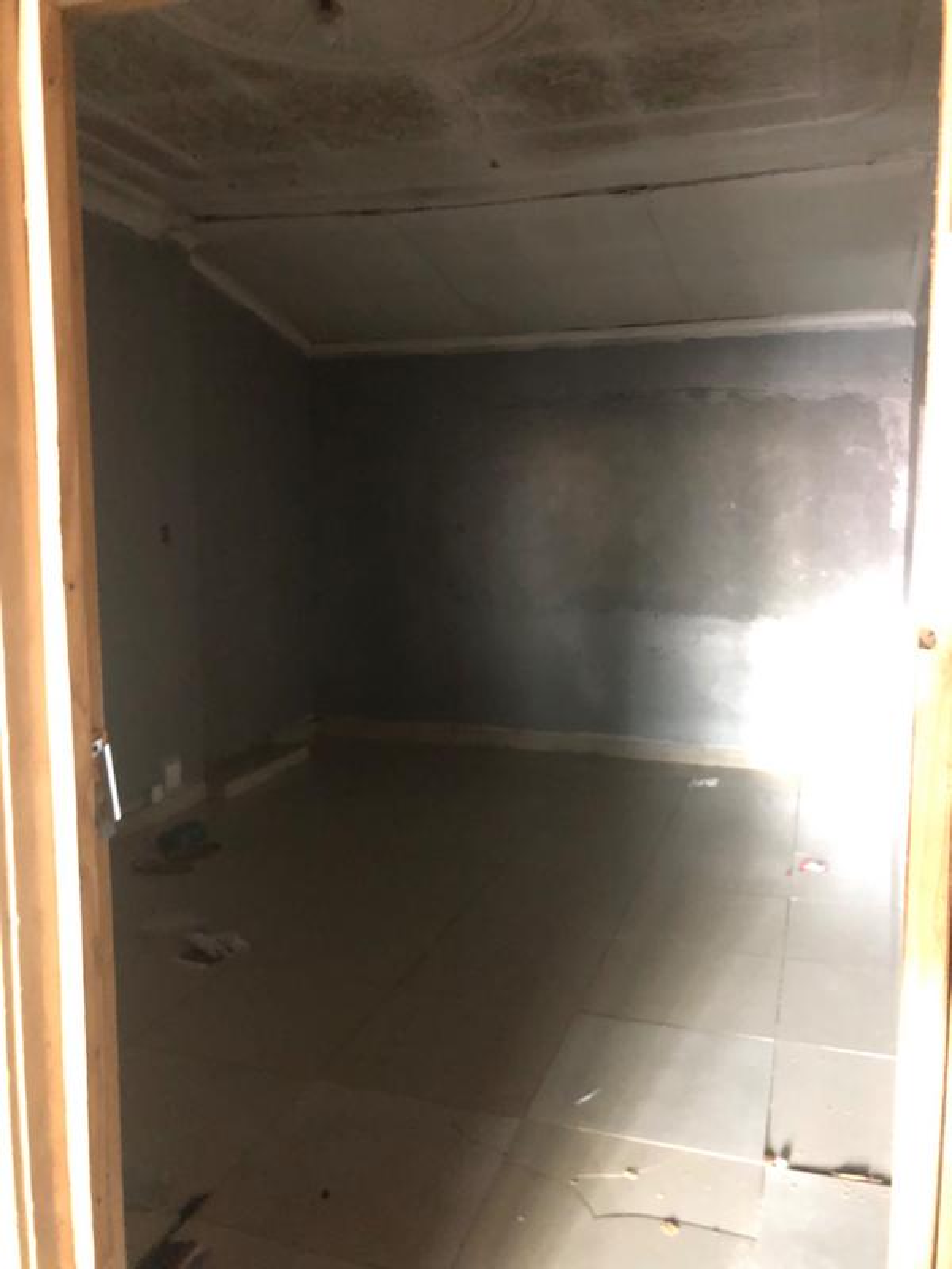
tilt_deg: -4.0
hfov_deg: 49.7
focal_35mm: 28
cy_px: 634
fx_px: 1027
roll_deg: +0.0
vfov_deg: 63.4
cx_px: 476
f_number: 1.8
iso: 640
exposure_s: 1/4
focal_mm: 4
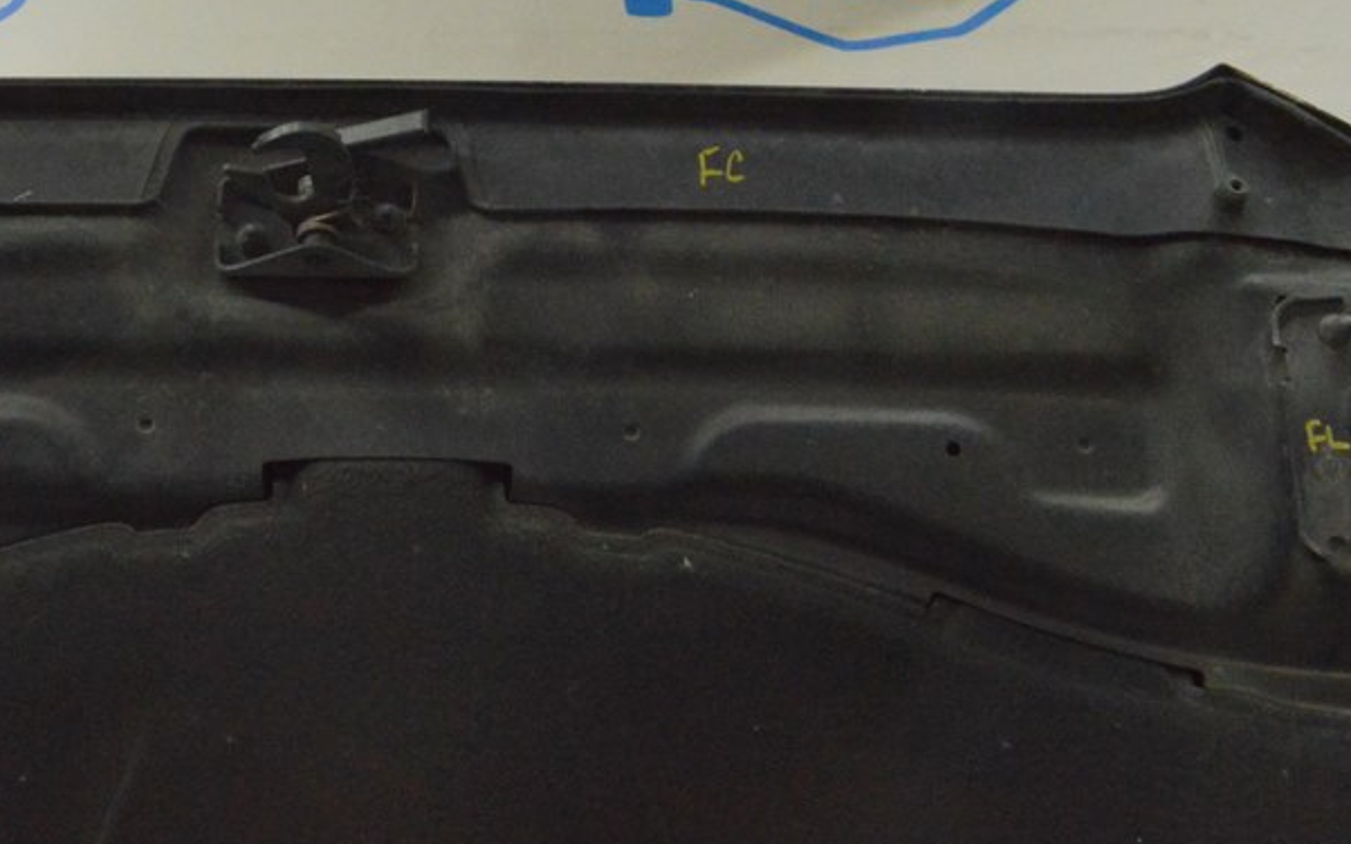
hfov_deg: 38.2
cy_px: 98
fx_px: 1914
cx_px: 406
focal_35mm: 52
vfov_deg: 24.2
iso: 6400
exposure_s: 1/30
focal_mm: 20
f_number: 20
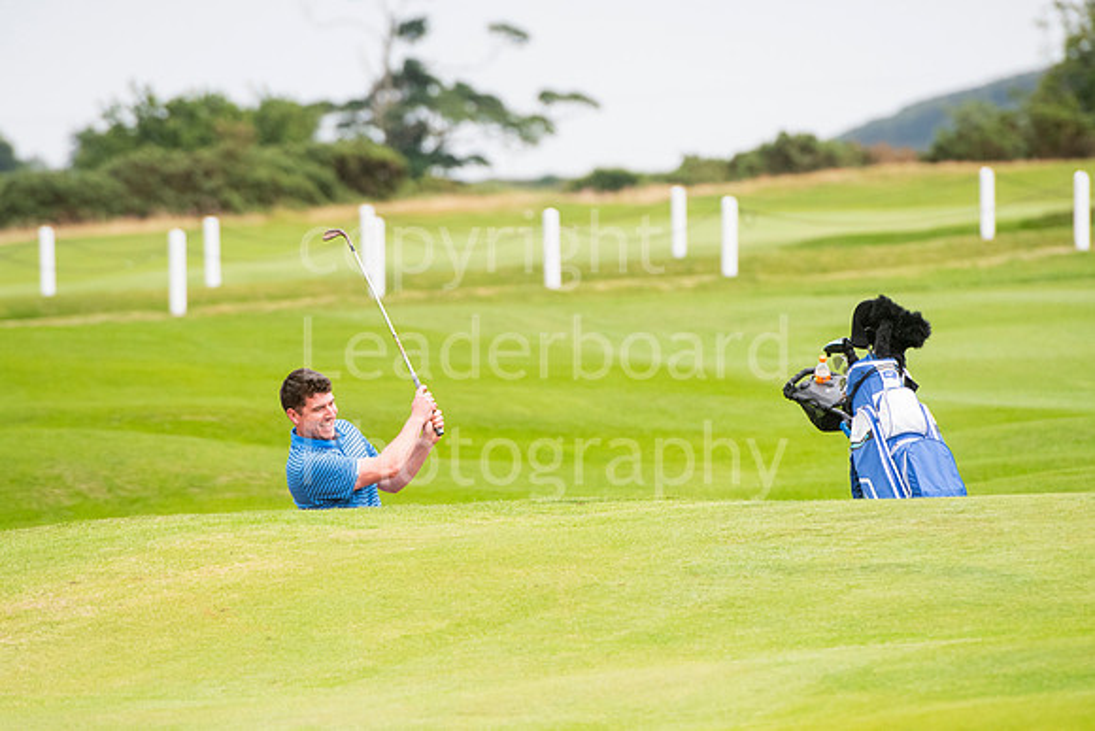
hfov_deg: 6.9
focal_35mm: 300
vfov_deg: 4.6
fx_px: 9127
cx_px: 548
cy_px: 366
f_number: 4
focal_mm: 200
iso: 1600
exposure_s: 1/1000
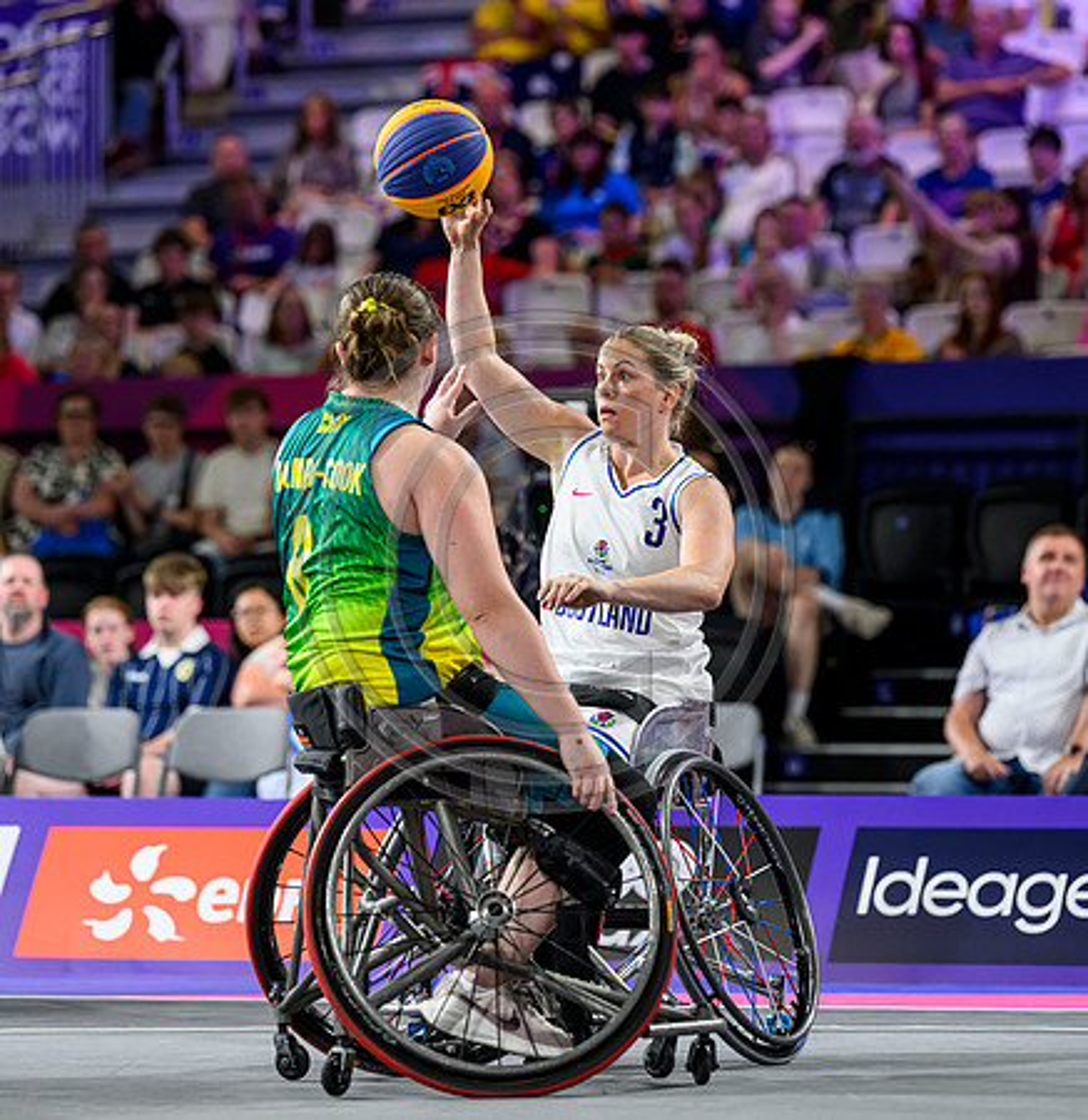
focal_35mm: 199
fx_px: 7168
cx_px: 602
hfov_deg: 8.7
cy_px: 547
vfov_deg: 8.9
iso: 2500
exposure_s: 1/1600
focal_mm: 150
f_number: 3.2
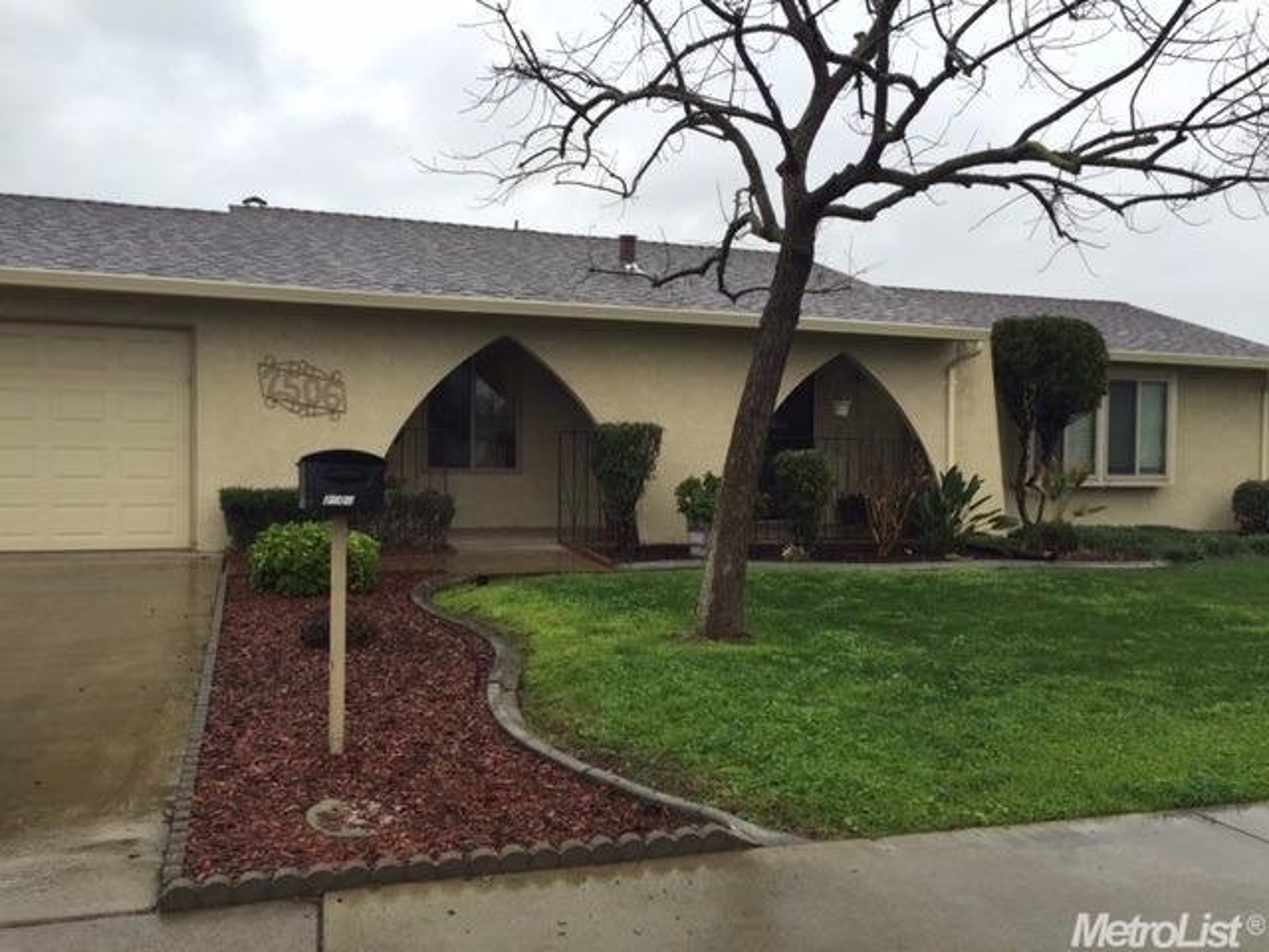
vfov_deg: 48.2
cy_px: 476
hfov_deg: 61.7
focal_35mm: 29
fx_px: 1063
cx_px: 634
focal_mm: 4.15
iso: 32
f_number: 2.2
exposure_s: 1/243
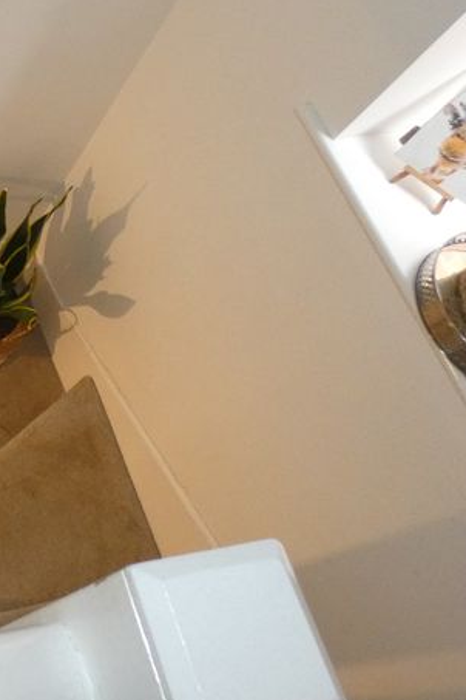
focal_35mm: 47
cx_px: -201
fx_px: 913
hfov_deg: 23.8
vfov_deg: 40.6
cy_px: 167
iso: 500
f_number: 2.8
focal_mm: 3.6
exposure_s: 1/60
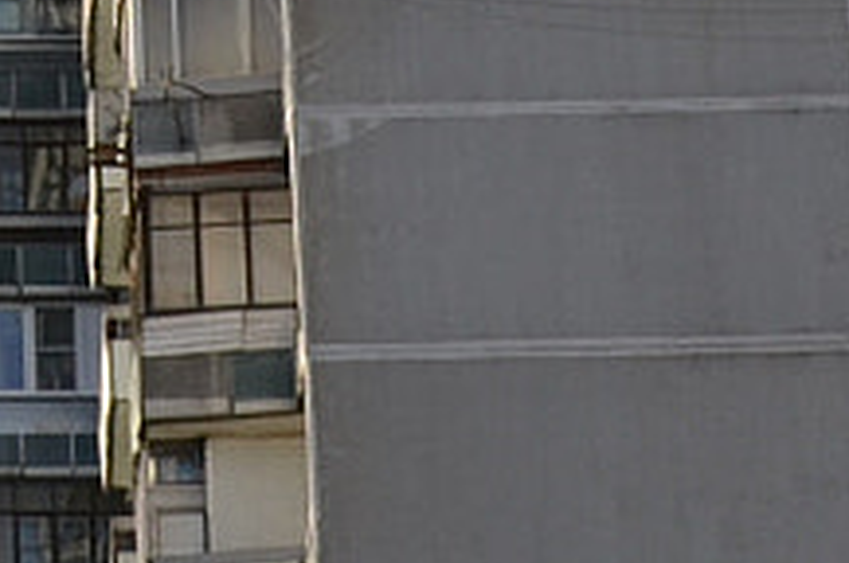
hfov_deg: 7.4
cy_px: -606
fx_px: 6264
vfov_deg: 5.0
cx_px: -861
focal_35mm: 266
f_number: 7.1
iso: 100
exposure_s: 1/200
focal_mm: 24
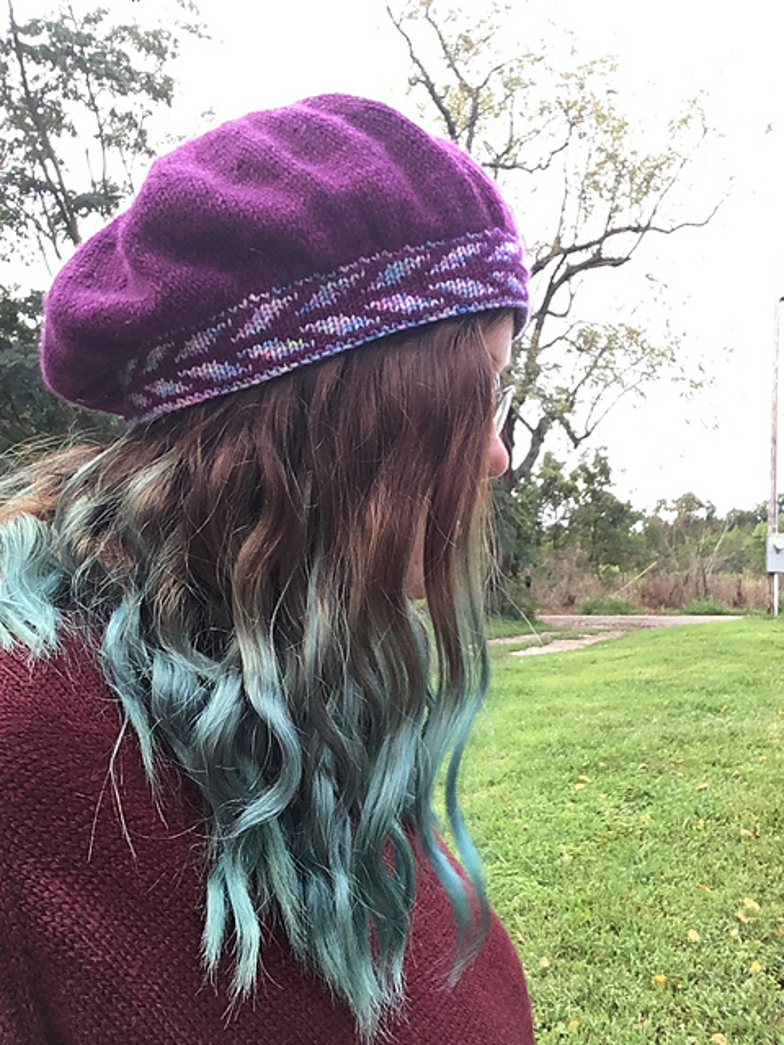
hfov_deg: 45.4
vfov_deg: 58.4
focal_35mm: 31
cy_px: 522
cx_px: 392
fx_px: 936
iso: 80
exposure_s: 1/30
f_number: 2.4
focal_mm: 2.15
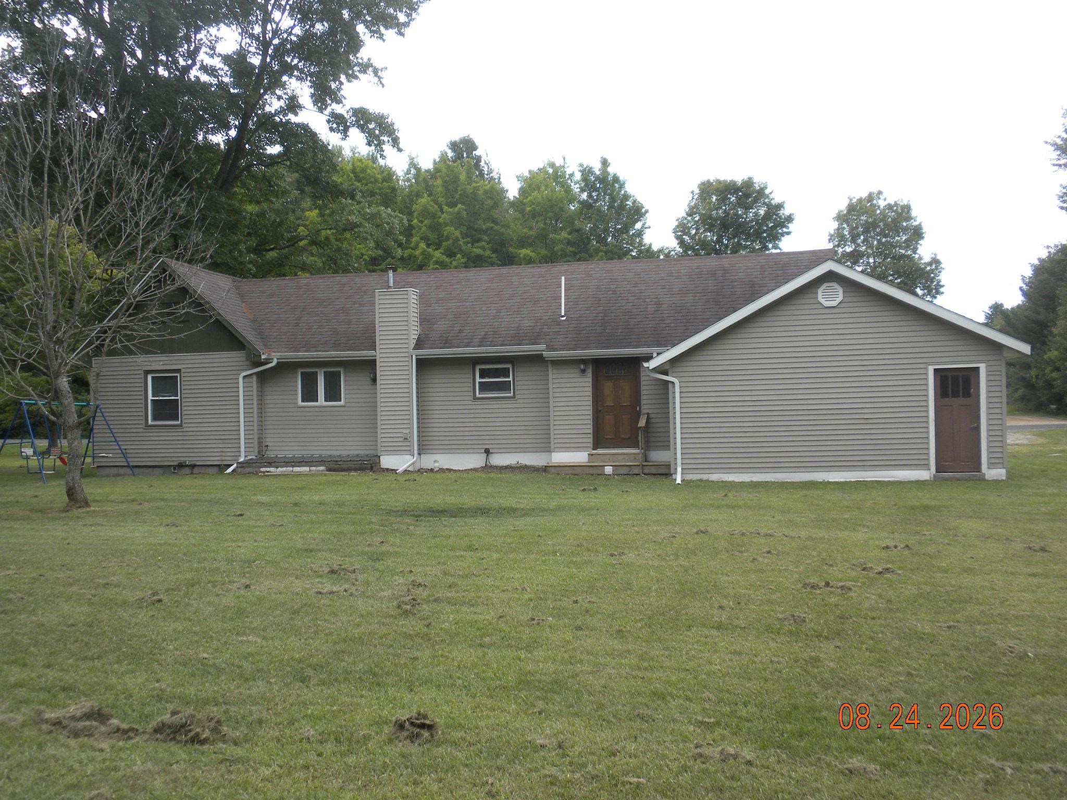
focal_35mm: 37
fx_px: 1140
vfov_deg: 38.7
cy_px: 400
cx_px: 534
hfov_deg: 50.1
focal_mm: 6.6
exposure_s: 1/270
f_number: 3.5
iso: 64
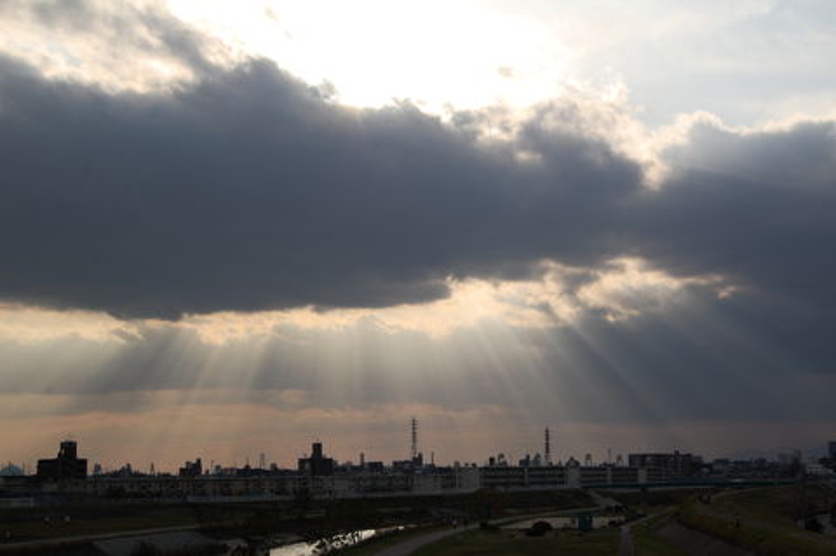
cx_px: 418
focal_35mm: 69
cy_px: 278
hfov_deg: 29.3
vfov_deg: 19.7
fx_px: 1601
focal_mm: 46
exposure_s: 1/640
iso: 200
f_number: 11
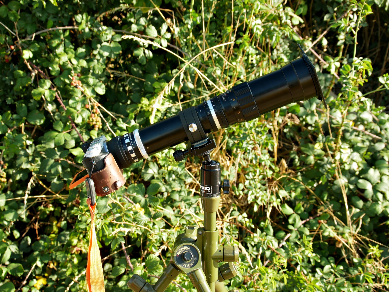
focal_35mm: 62
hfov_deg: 31.2
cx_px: 194
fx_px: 697
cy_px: 146
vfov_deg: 23.7
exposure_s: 1/160
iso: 200
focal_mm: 31
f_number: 5.6
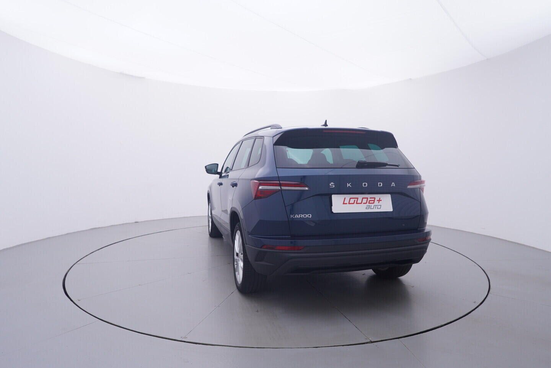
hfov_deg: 77.3
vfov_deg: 56.2
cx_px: 276
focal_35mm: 22
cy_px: 184
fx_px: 345
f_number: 5
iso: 200
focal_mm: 15
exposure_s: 1/80
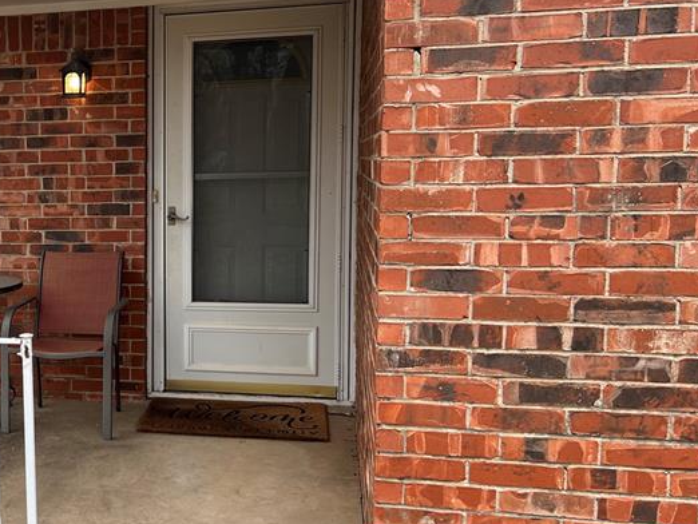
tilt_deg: -6.3
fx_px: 1029
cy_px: 283
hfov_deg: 34.5
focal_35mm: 51
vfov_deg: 28.6
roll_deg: +1.5
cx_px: 21
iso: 50
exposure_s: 1/431
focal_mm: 5.7
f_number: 1.5
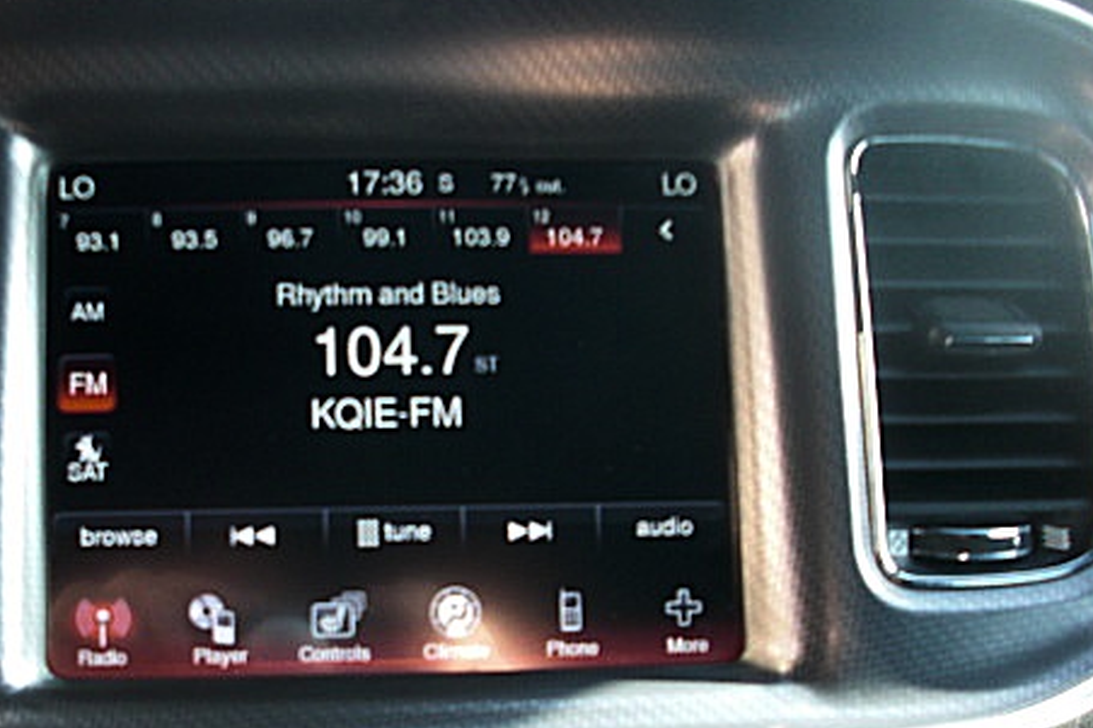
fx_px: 1608
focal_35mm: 53
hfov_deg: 37.1
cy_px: 505
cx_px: 346
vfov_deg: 25.3
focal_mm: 6.3
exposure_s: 1/80
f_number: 2.8
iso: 100
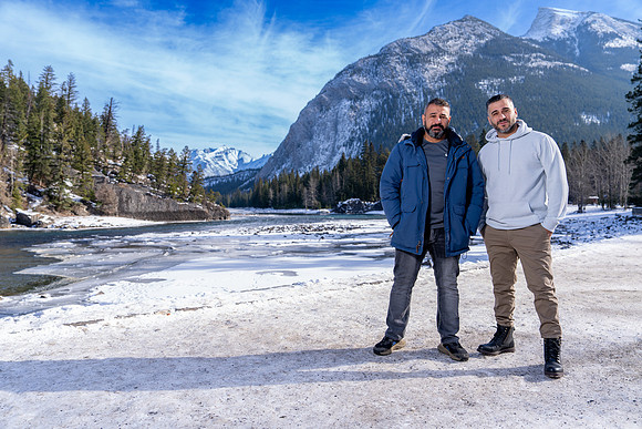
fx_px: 482
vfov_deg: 48.0
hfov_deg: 67.4
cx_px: 321
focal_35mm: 27
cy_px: 214
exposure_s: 1/400
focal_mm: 27
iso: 50
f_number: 3.5
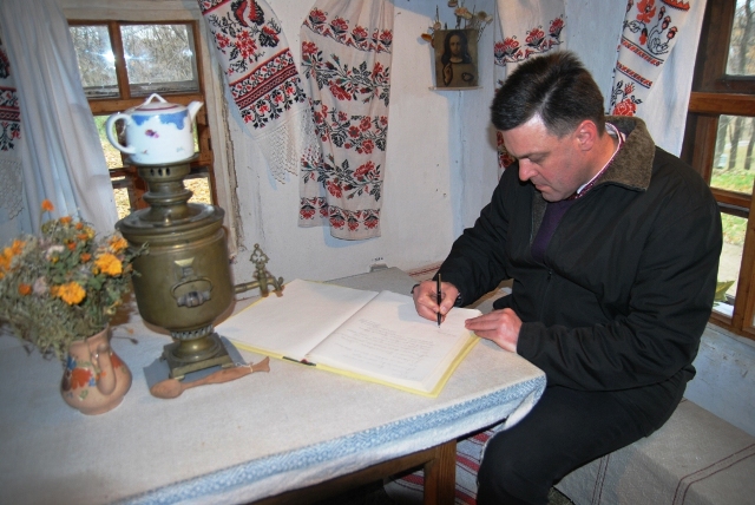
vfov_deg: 28.1
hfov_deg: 41.1
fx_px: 1008
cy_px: 252
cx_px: 378
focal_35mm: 48
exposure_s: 1/60
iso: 200
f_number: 2.8
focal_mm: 32
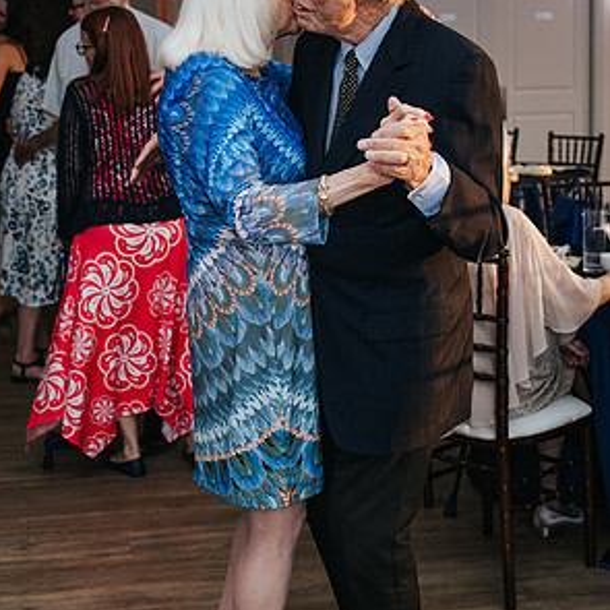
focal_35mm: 68
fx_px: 1356
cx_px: 187
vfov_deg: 25.2
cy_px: 199
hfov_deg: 25.2
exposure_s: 1/200
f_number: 3.2
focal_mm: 35
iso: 800
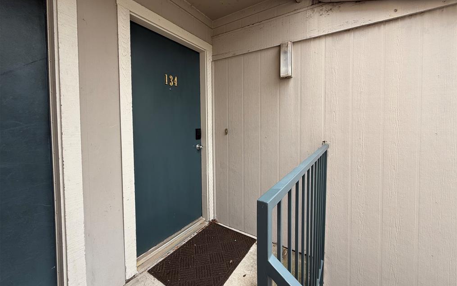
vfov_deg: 74.6
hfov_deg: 101.5
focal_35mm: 15
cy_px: 128
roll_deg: +0.7
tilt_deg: -1.6
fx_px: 187
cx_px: 231
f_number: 2.2
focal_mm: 2.22
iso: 50
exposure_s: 1/180
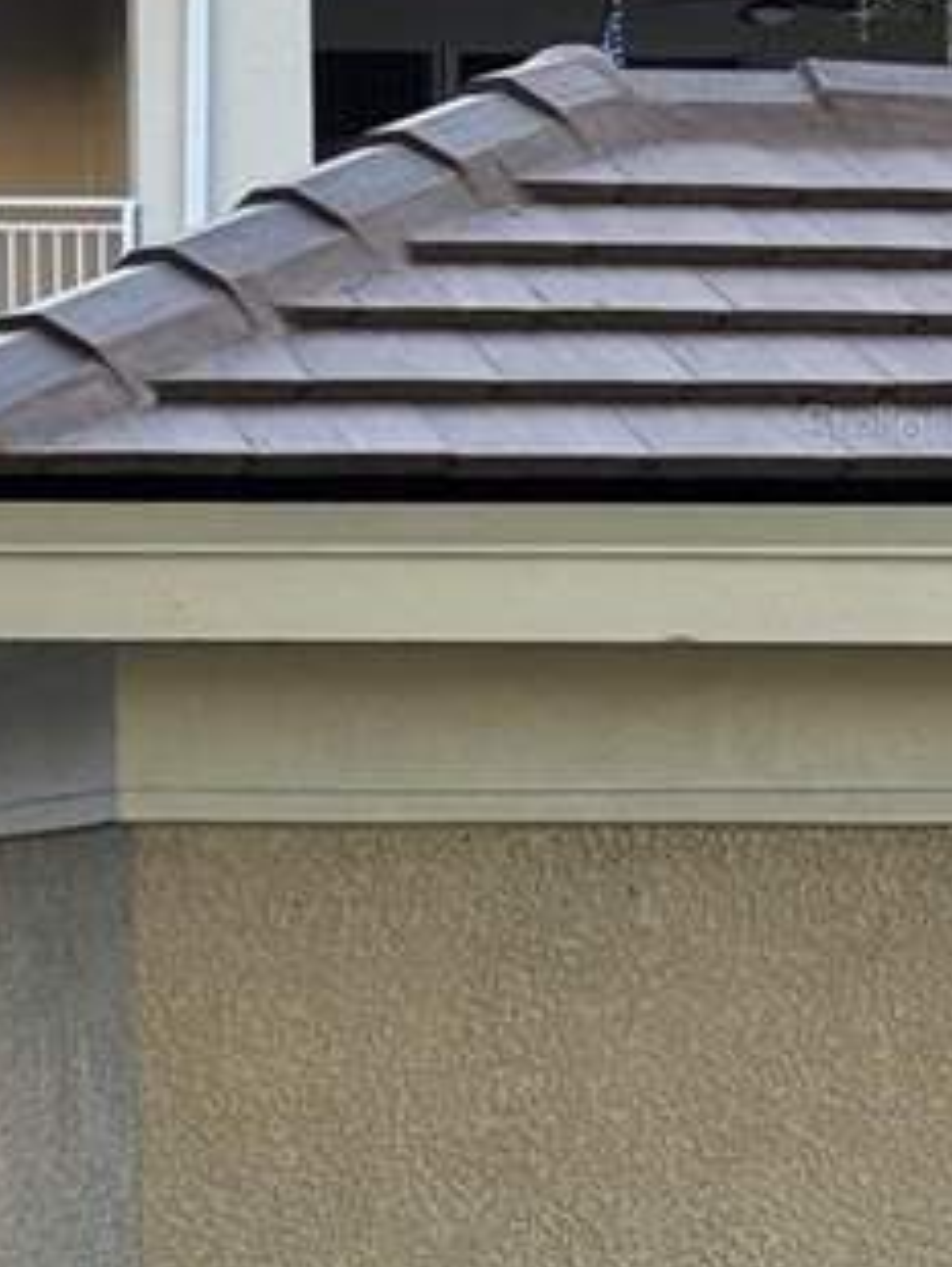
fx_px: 6042
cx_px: -576
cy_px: 421
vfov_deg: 12.0
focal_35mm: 165
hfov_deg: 8.7
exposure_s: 1/495
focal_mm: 6.76
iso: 64
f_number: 1.78
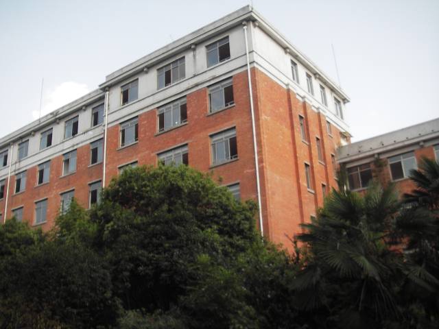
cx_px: 220
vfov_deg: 37.7
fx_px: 482
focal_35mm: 38
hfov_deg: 49.0
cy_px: 164
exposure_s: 1/160
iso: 50
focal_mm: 6.3
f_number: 3.3
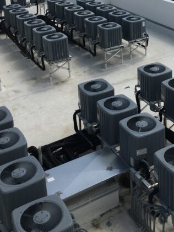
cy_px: 23
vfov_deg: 33.1
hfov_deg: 26.4
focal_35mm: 55
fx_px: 369
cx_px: 117
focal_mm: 4.15
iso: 25
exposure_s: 1/2747
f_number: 2.2
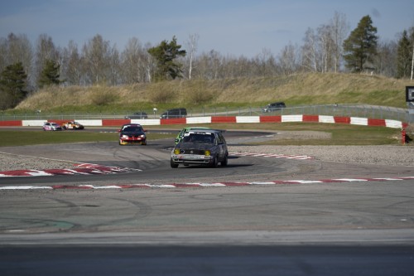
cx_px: 207
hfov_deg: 14.0
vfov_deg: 9.3
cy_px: 138
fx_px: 1690
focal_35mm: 147
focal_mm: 147
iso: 125
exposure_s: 1/1000
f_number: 3.5
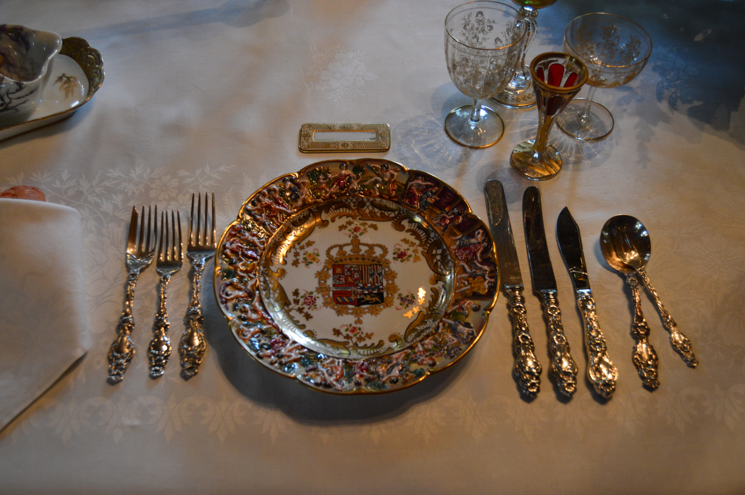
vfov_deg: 38.3
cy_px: 248
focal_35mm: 34
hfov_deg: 55.1
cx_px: 372
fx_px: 713
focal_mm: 23
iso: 800
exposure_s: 1/15
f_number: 3.8
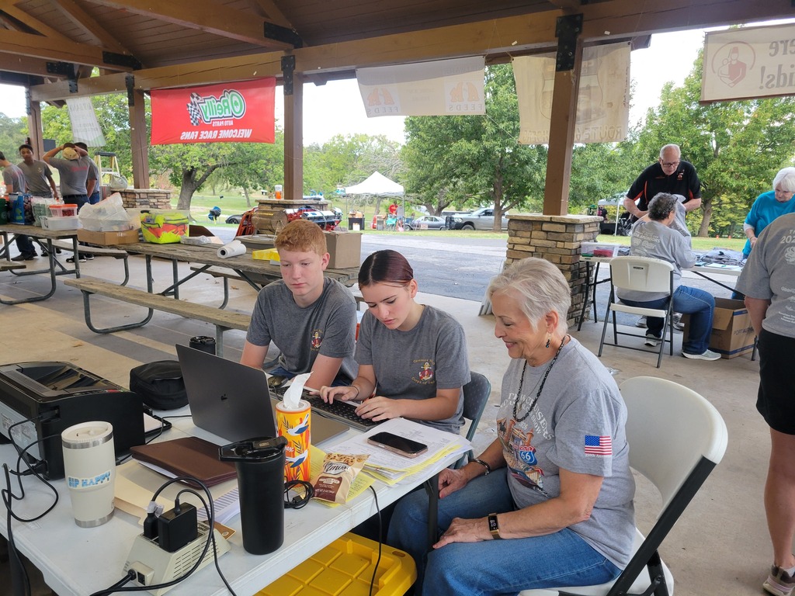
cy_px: 298
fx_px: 597
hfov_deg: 67.3
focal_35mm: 26
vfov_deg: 53.1
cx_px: 398
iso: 160
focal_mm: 5.4
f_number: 1.8
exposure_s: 1/120
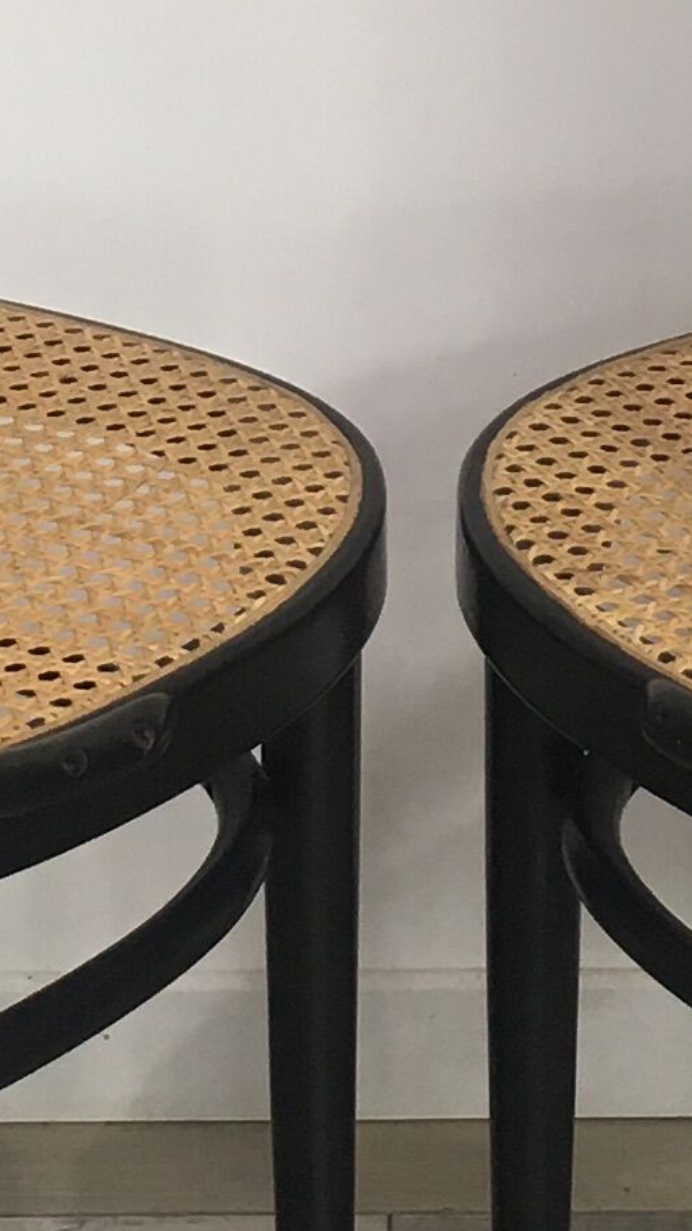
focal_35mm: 140
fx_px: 4566
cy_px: -22
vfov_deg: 15.1
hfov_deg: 8.7
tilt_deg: -17.8
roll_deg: -1.0
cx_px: 415
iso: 25
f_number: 2.2
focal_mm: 4.15
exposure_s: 1/33
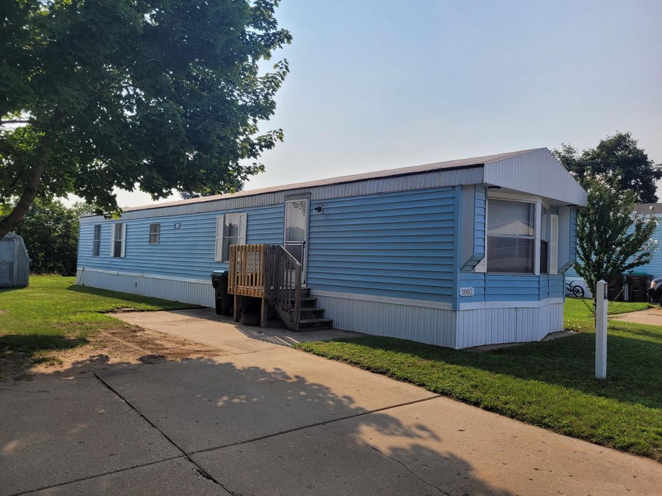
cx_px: 331
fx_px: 497
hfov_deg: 67.3
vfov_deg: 53.1
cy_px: 248
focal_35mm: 26
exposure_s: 1/3464
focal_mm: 5.4
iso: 40
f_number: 1.8
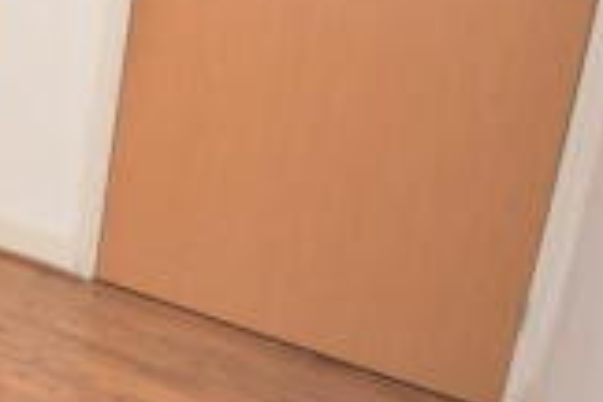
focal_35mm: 79
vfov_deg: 16.8
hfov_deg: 19.2
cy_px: -17
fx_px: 1324
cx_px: -489
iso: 450
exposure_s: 1/125
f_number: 5.6
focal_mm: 13
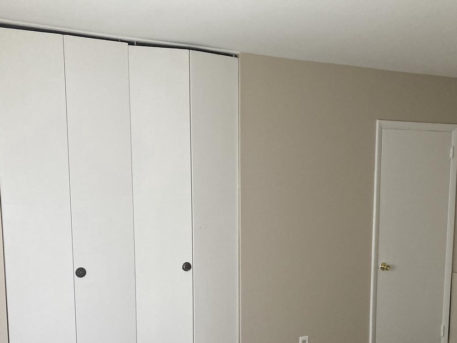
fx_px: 528
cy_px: 243
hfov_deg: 46.7
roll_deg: -0.8
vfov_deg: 35.4
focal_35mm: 40
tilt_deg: -6.1
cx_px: 257
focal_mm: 3.99
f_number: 1.8
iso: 100
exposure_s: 1/60
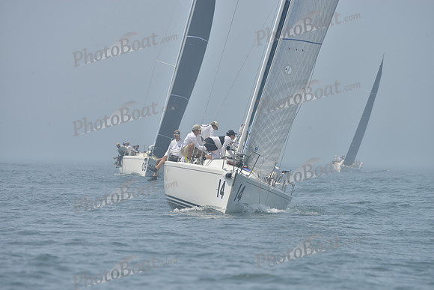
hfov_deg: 6.9
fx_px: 3617
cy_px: 145
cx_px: 217
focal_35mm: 300
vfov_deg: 4.6
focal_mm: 300
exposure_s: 1/1000
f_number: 9
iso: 280
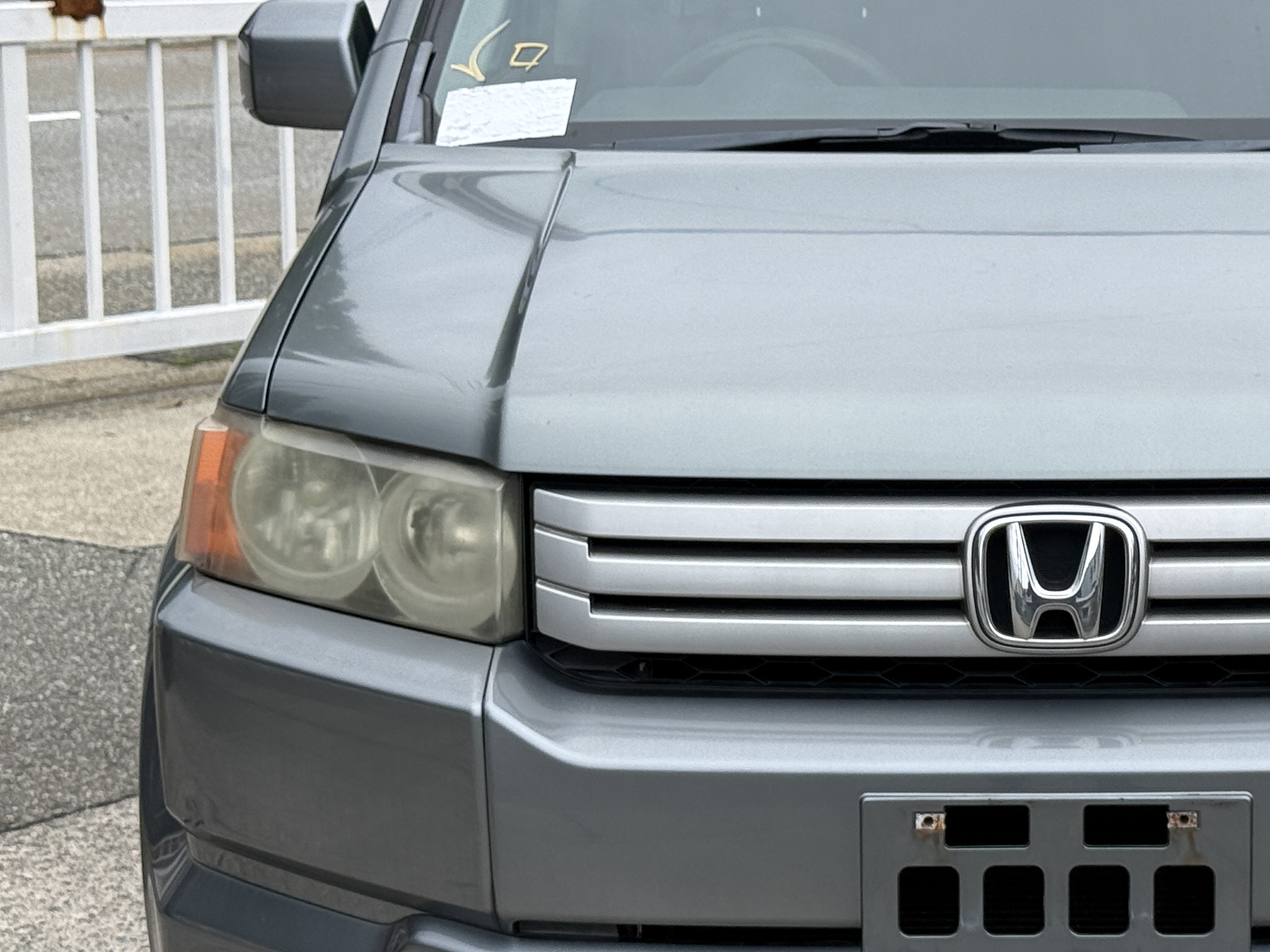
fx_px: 3375
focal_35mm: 92
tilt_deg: -10.1
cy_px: 452
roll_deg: -1.1
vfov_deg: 16.1
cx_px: 1059
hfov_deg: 21.0
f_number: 1.78
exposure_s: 1/1678
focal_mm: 6.76
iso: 64
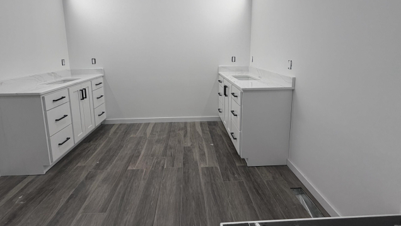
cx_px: 195
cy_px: 71
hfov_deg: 99.3
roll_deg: +0.8
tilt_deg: -7.9
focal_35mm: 16
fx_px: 170
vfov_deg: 65.0
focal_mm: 2.22
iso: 125
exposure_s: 1/120
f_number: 2.2
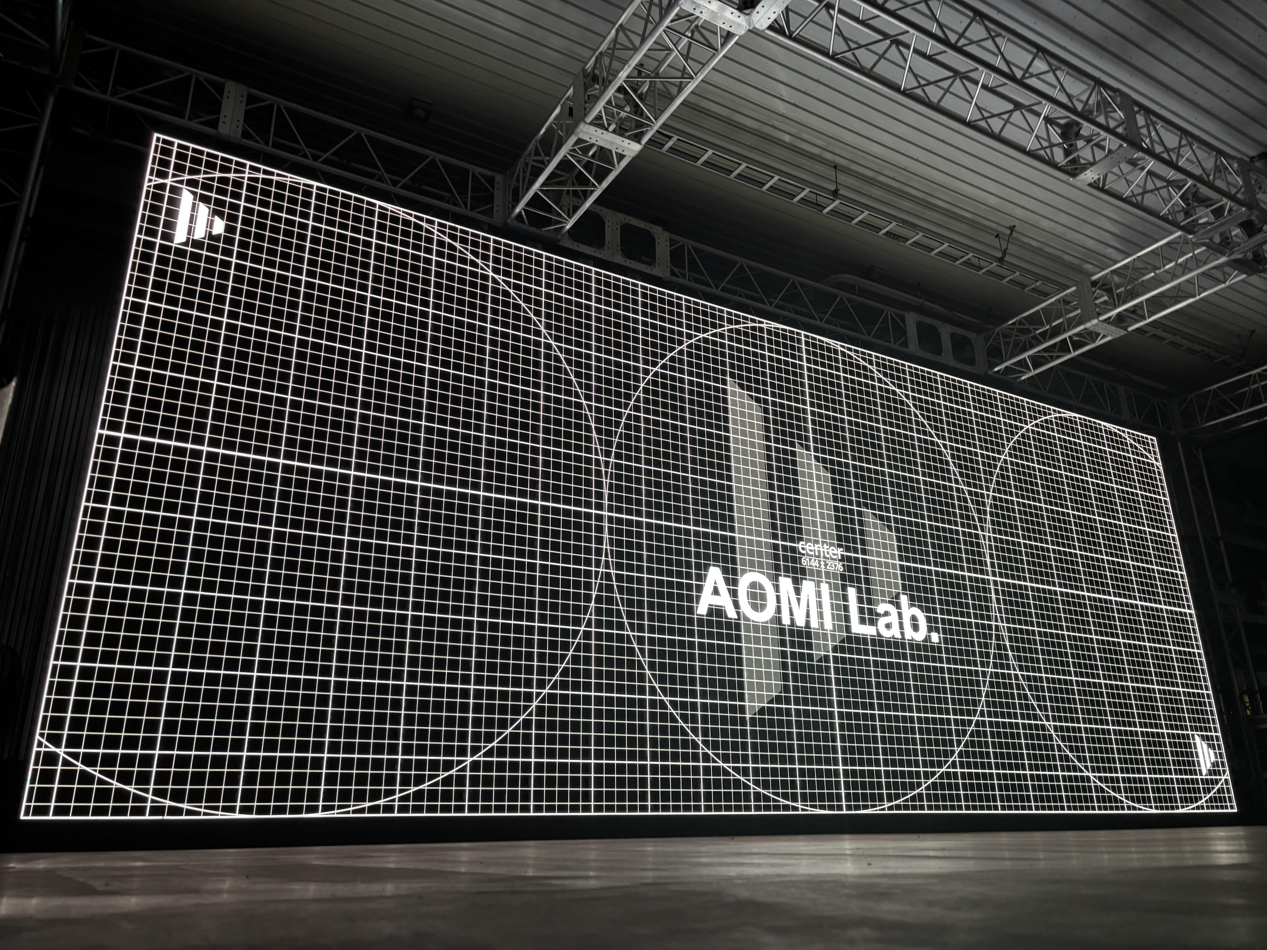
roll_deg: +0.9
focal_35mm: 26
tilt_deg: +20.0
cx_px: 634
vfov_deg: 53.1
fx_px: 952
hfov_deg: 67.3
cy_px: 475
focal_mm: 5.96
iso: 200
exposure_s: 1/60
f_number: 1.6
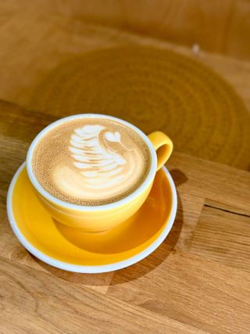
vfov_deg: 39.7
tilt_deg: -49.7
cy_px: 167
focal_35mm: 48
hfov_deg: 30.3
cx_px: 125
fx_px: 462
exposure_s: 1/100
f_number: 1.78
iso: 200
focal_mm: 6.86
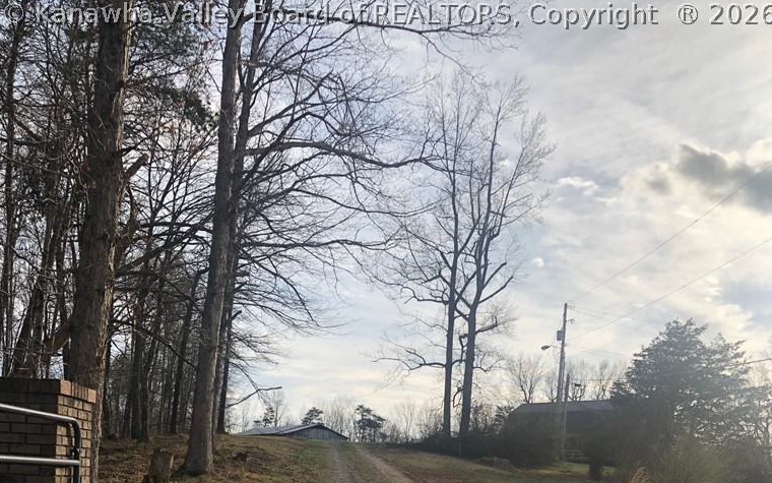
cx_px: 388
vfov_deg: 29.3
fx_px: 842
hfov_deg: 49.3
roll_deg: -2.6
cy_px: 512
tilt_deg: -0.1
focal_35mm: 40
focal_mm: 3.99
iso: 20
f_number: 1.8
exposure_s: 1/2433
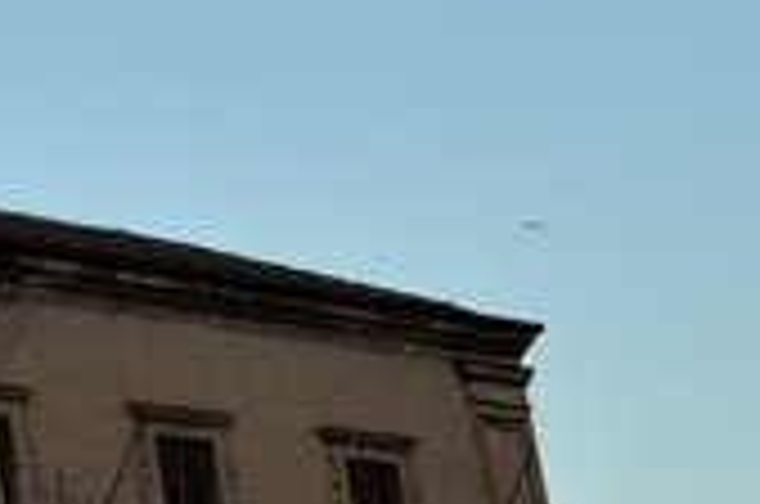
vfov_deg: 8.6
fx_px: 3287
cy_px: -140
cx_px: -962
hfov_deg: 11.3
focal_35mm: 156
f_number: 9
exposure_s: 1/125
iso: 320
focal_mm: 22
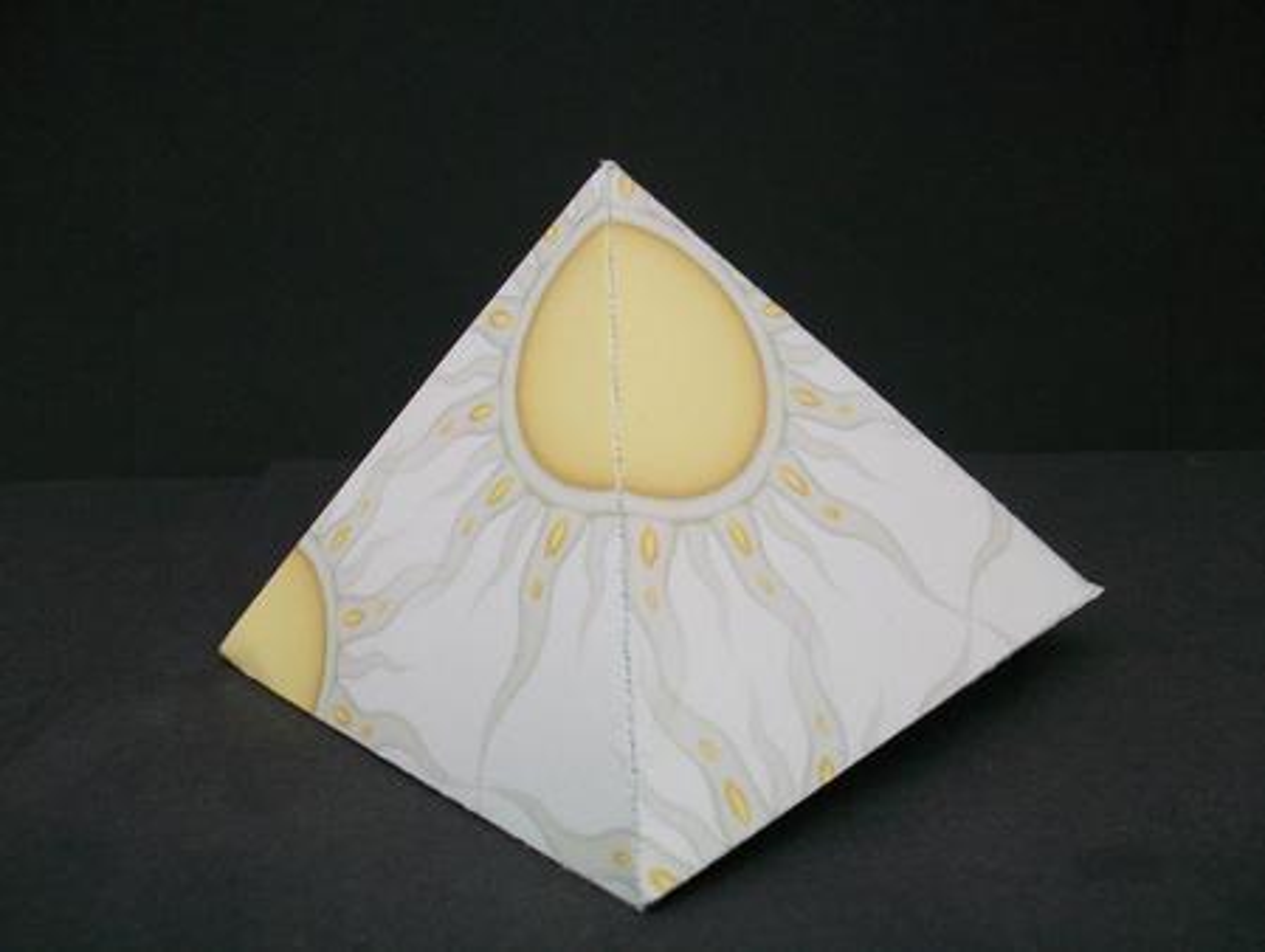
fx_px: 1244
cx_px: 632
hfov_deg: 53.9
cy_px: 476
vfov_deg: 41.9
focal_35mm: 34
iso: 80
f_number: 2.8
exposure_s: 1/100
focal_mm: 5.7
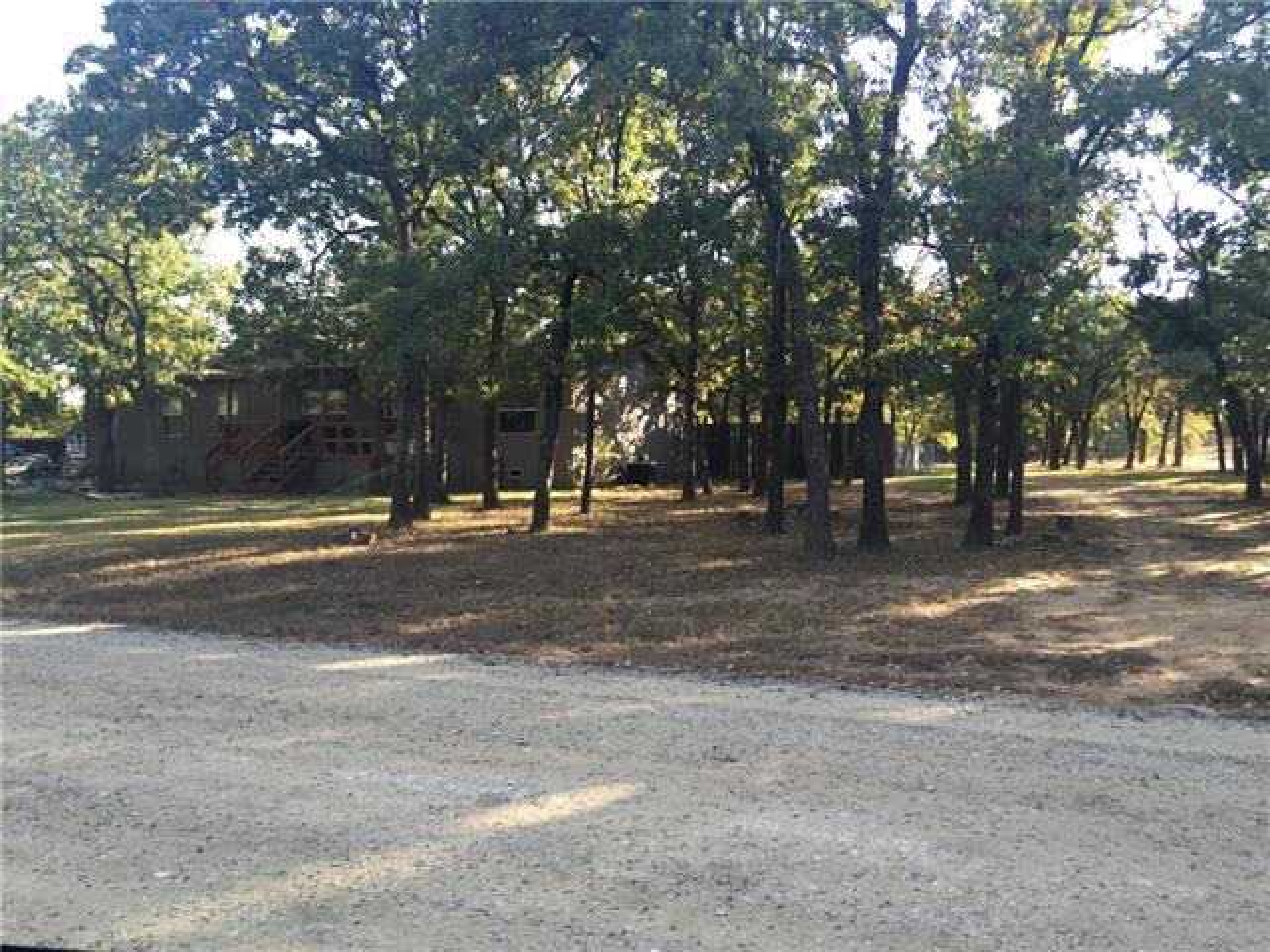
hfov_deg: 61.7
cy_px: 476
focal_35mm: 29
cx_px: 635
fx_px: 1064
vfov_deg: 48.2
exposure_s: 1/129
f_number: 2.2
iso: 32
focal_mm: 4.15
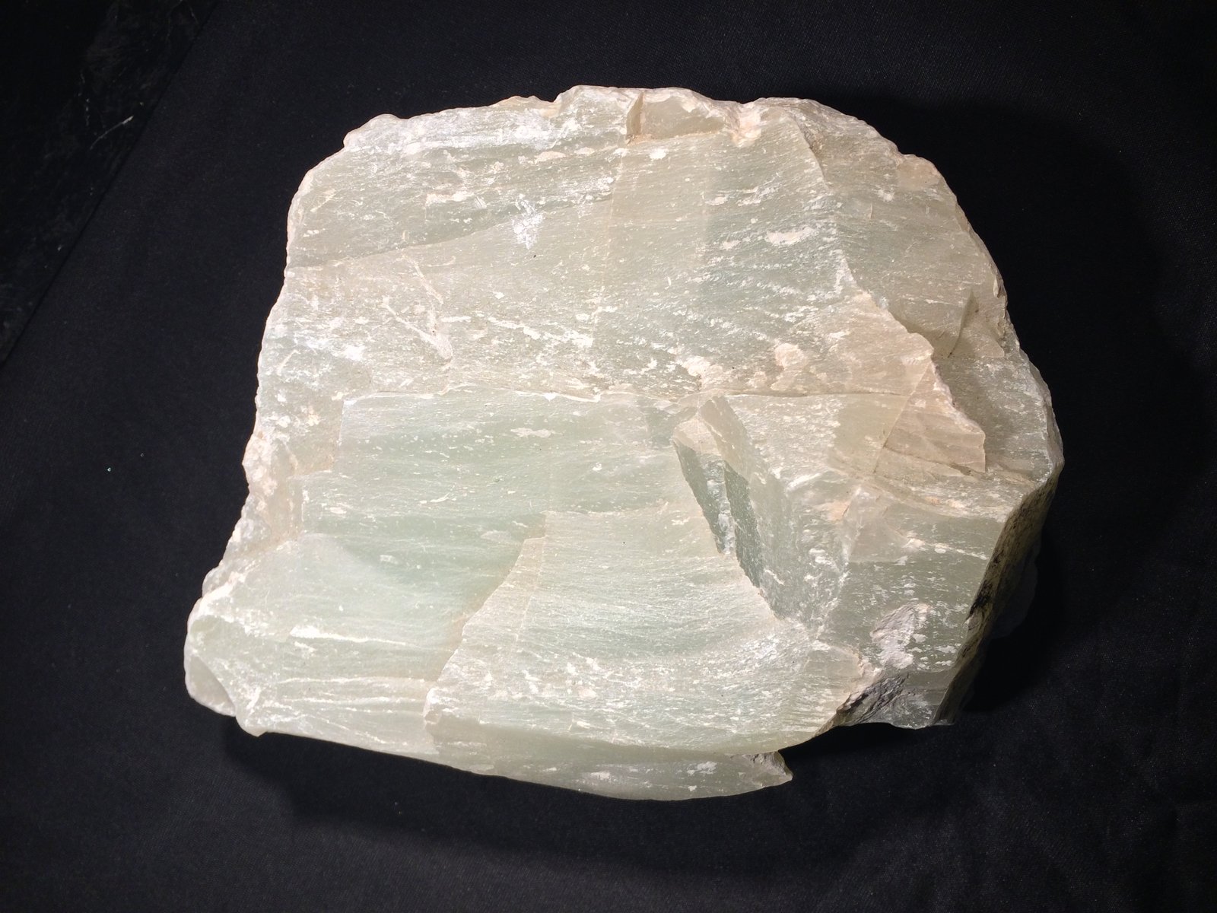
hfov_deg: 61.7
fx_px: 1020
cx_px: 608
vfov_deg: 48.2
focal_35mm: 29
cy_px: 456
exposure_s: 1/120
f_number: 2.2
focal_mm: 4.15
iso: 40
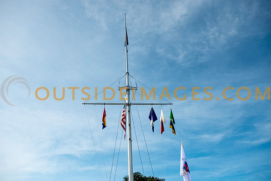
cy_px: 90
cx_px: 136
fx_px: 249
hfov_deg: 57.0
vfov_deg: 39.9
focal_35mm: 33
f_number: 4
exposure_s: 1/5000
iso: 320
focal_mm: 32
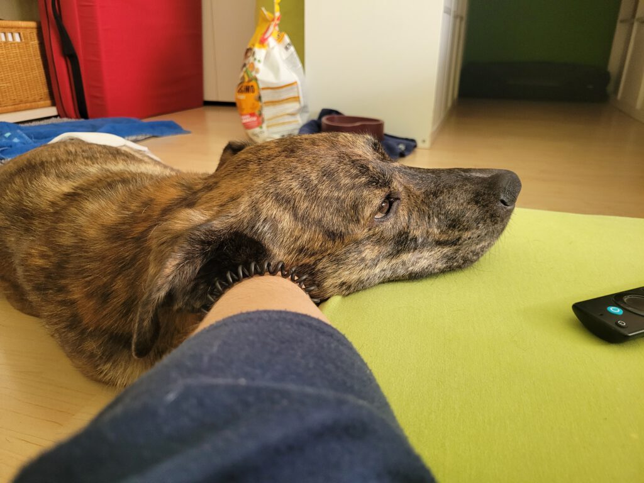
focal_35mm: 26
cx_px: 322
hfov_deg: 67.3
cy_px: 242
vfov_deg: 53.1
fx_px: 484
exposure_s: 1/100
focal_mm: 5.4
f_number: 1.8
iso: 250
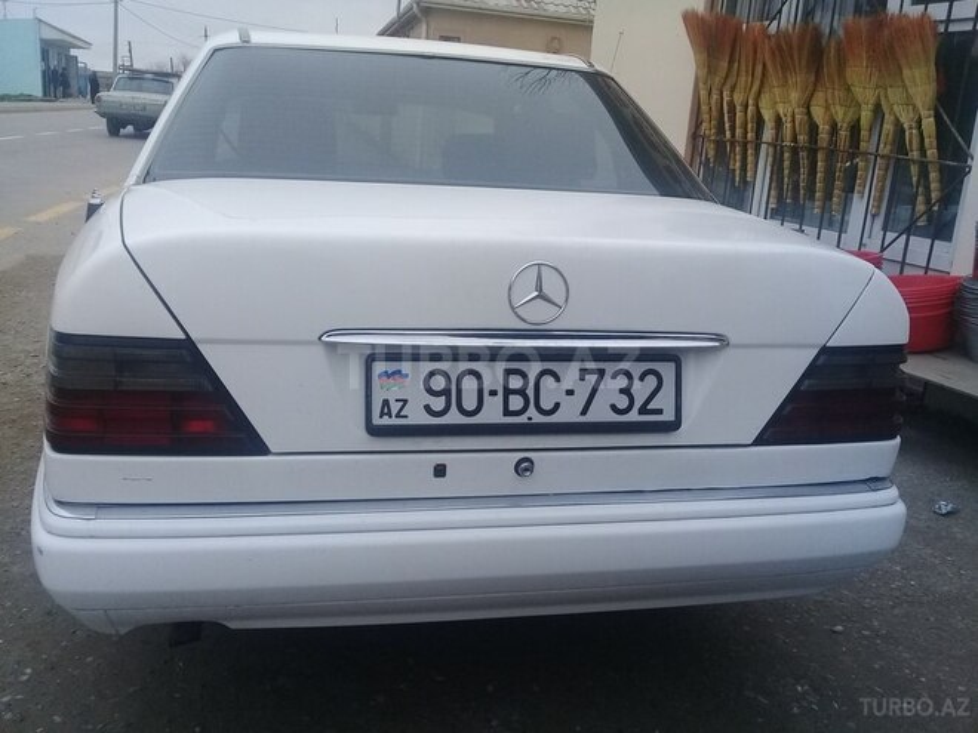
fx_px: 876
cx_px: 489
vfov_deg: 45.4
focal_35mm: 31
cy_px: 366
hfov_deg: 58.4
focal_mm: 3.3
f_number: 2.2
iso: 50
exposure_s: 1/280
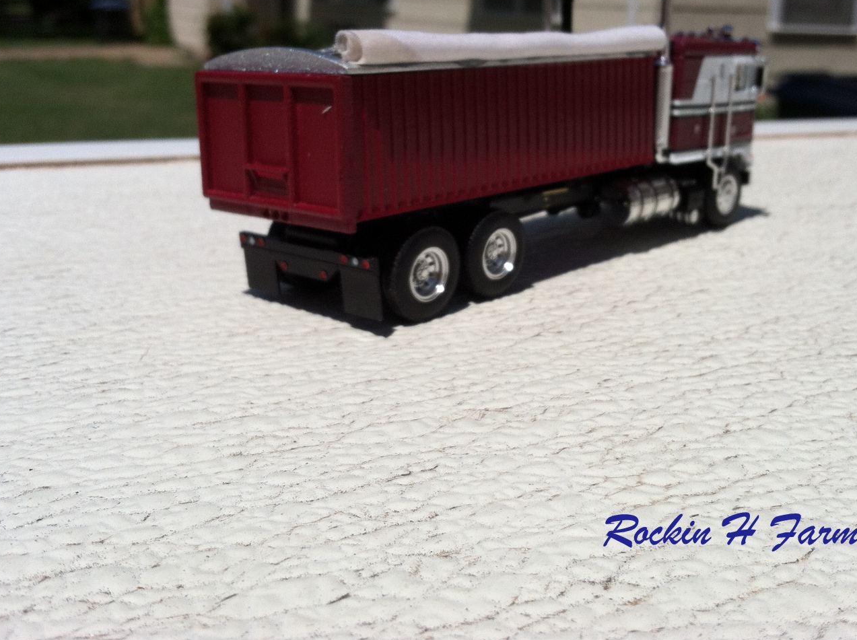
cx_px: 485
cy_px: 242
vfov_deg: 32.6
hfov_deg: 42.9
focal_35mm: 44
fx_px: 1088
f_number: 2.8
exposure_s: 1/5000
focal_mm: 3.85
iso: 80
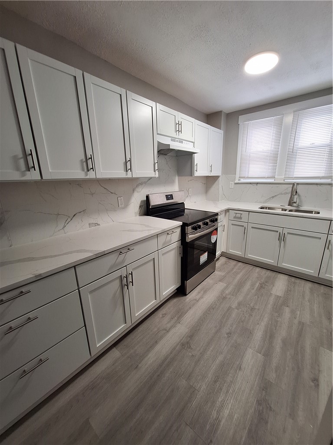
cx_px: 166
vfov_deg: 106.2
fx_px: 167
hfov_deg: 89.9
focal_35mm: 13
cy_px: 222
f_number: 2.2
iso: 100
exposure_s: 1/40
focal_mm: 1.74
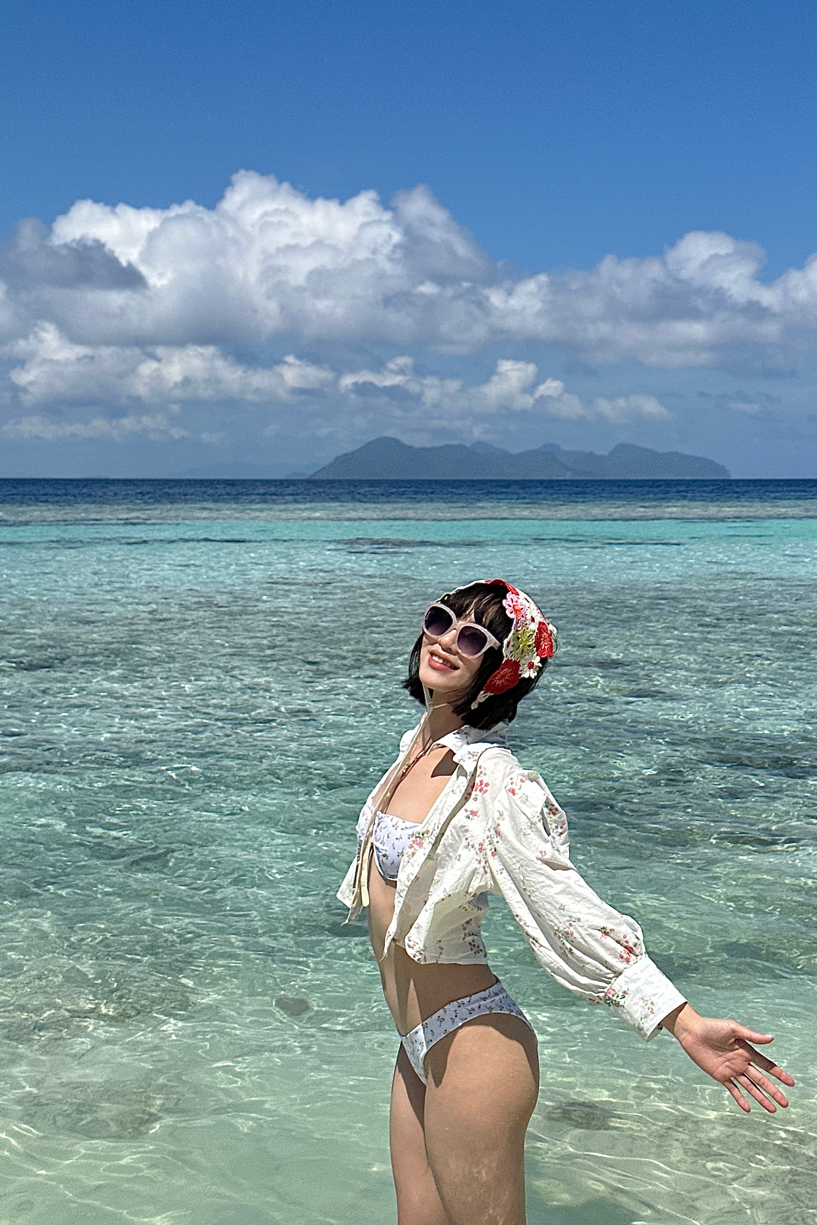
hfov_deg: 27.0
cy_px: 612
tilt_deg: -4.0
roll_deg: +2.5
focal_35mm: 50
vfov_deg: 39.6
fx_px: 1702
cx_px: 447
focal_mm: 6.86
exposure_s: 1/13699
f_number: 1.78
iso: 64
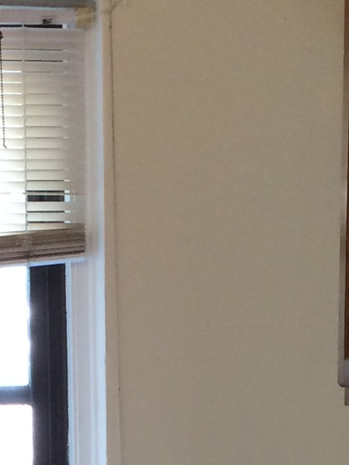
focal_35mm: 136
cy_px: 785
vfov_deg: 13.3
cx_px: 63
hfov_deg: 10.9
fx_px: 1827
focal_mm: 4.12
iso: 32
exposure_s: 1/30
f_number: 2.2
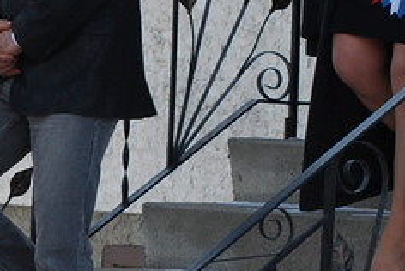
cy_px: 239
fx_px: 3841
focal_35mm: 341
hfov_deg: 6.0
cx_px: -221
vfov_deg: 4.0
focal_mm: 50
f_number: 4
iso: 200
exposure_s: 1/640
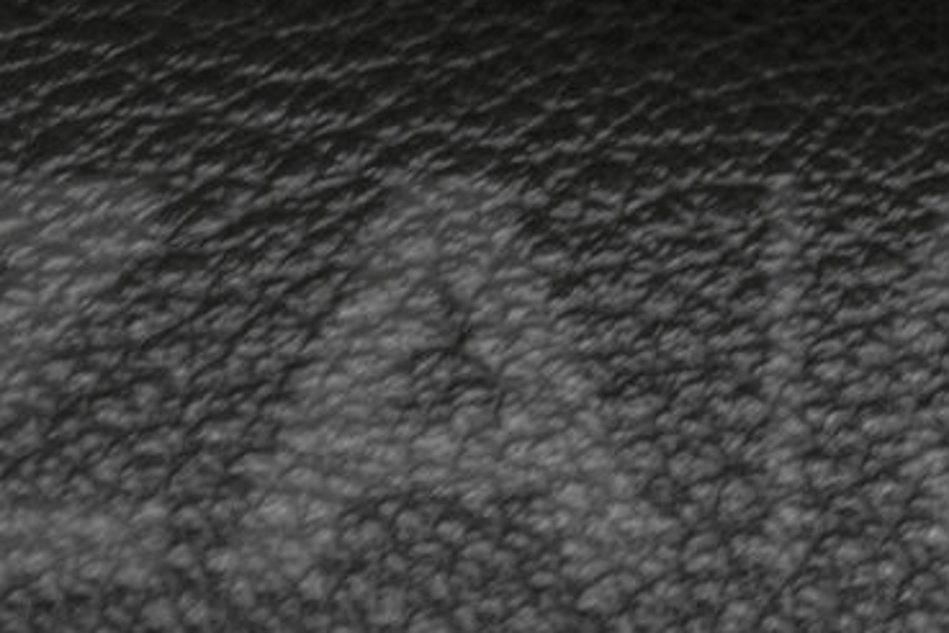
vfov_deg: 3.7
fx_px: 9607
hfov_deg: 5.5
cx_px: 2178
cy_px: -1074
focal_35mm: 364
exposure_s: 1/125
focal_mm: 35
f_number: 6.3
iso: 500
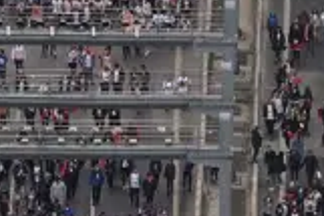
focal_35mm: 979
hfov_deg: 2.1
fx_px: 8802
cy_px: 456
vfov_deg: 1.4
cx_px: 185
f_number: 4.5
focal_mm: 179
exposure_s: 1/1250
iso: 1000
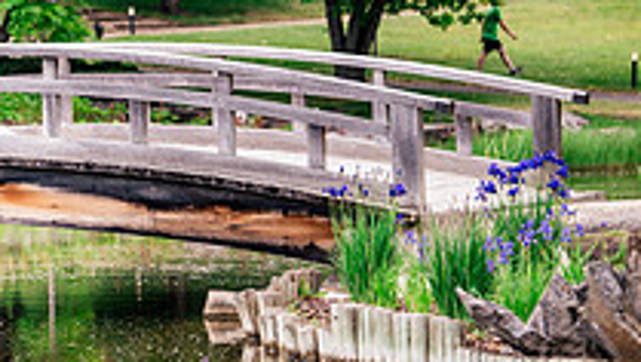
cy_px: 48
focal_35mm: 267
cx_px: -6
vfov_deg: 4.6
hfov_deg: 8.0
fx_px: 4542
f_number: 2
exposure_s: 1/200
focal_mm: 92
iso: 64
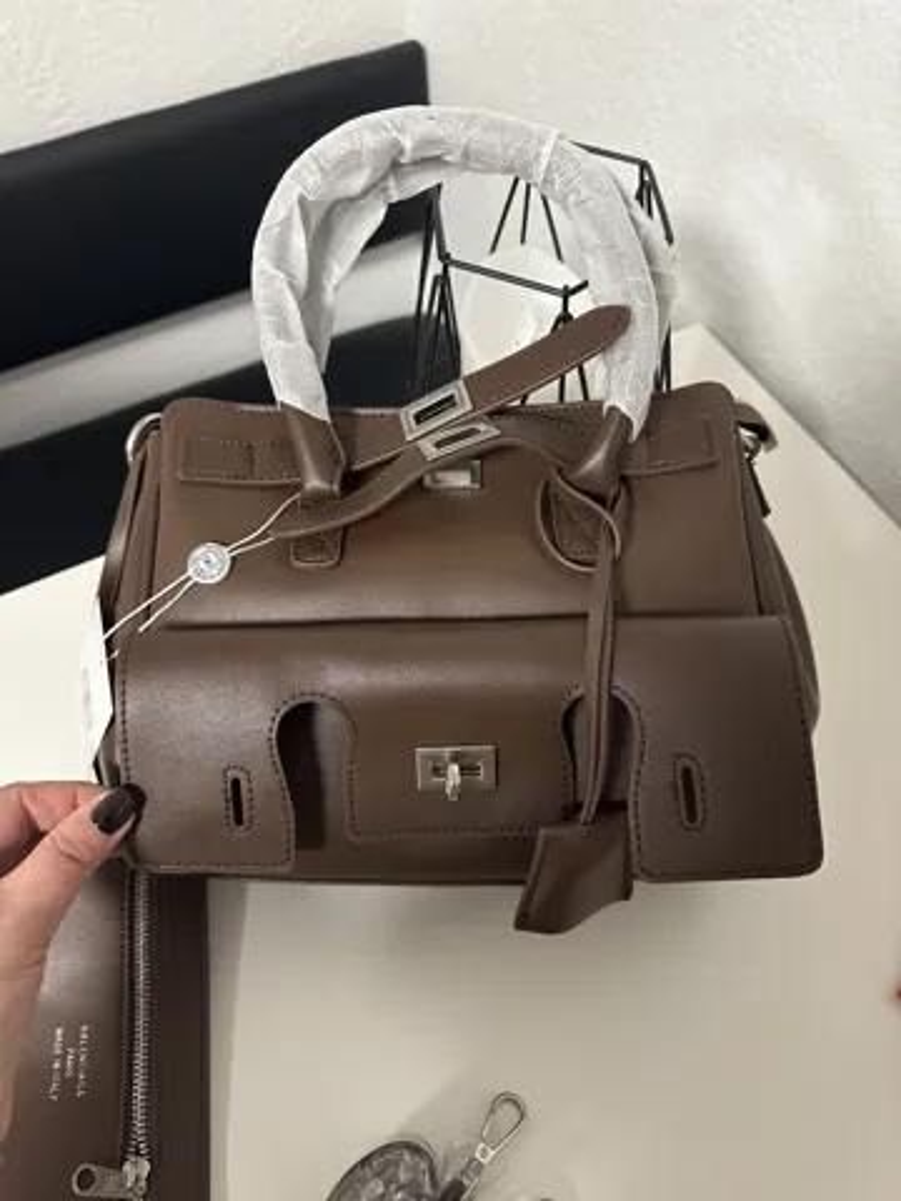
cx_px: 450
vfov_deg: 71.6
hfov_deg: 56.8
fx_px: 833
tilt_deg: -58.5
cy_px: 600
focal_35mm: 24
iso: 640
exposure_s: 1/50
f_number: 1.78
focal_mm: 6.86
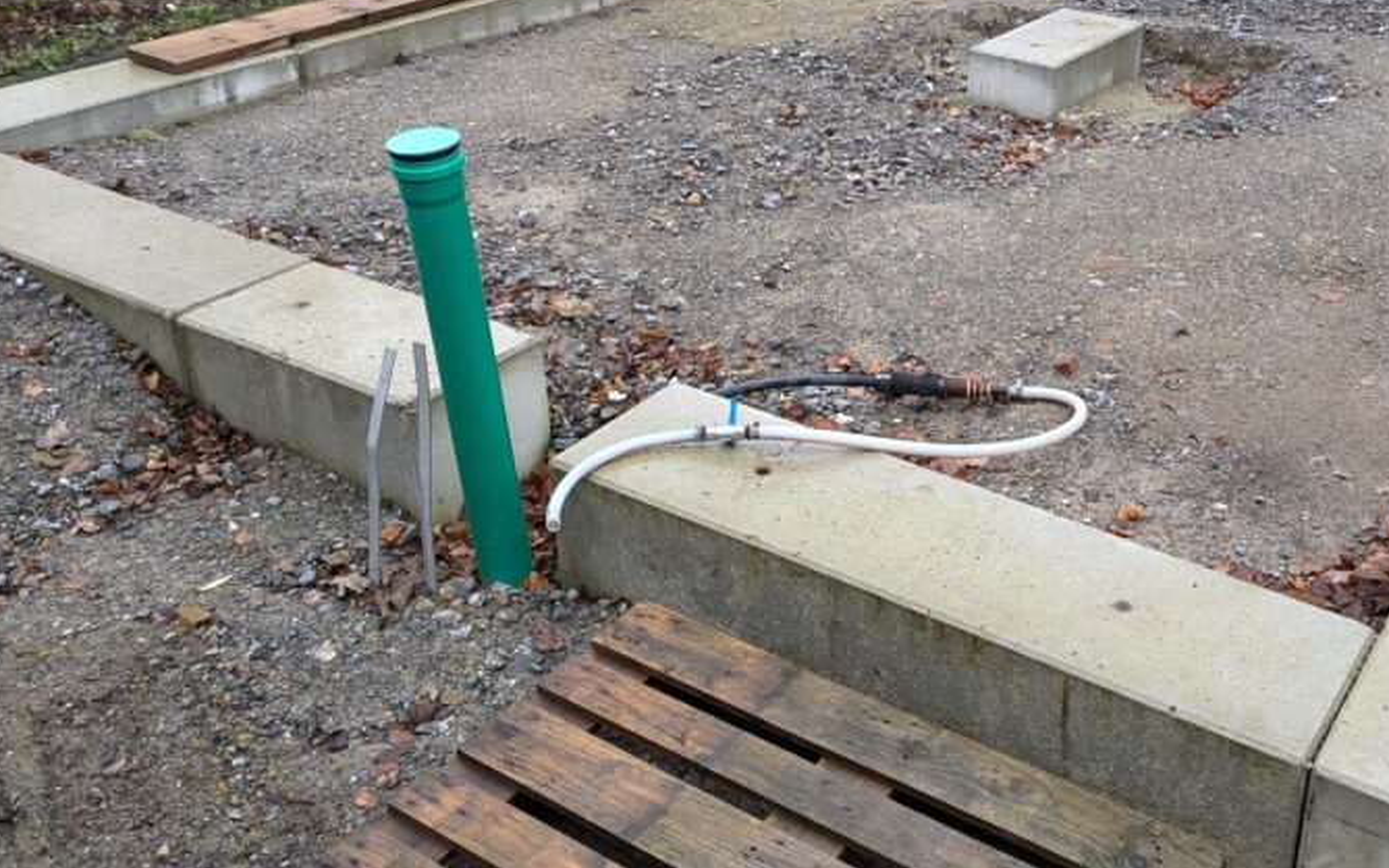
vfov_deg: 32.4
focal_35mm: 39
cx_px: 947
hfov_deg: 49.4
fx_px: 1476
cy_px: 275
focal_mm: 6.81
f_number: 1.85
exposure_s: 1/75
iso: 41
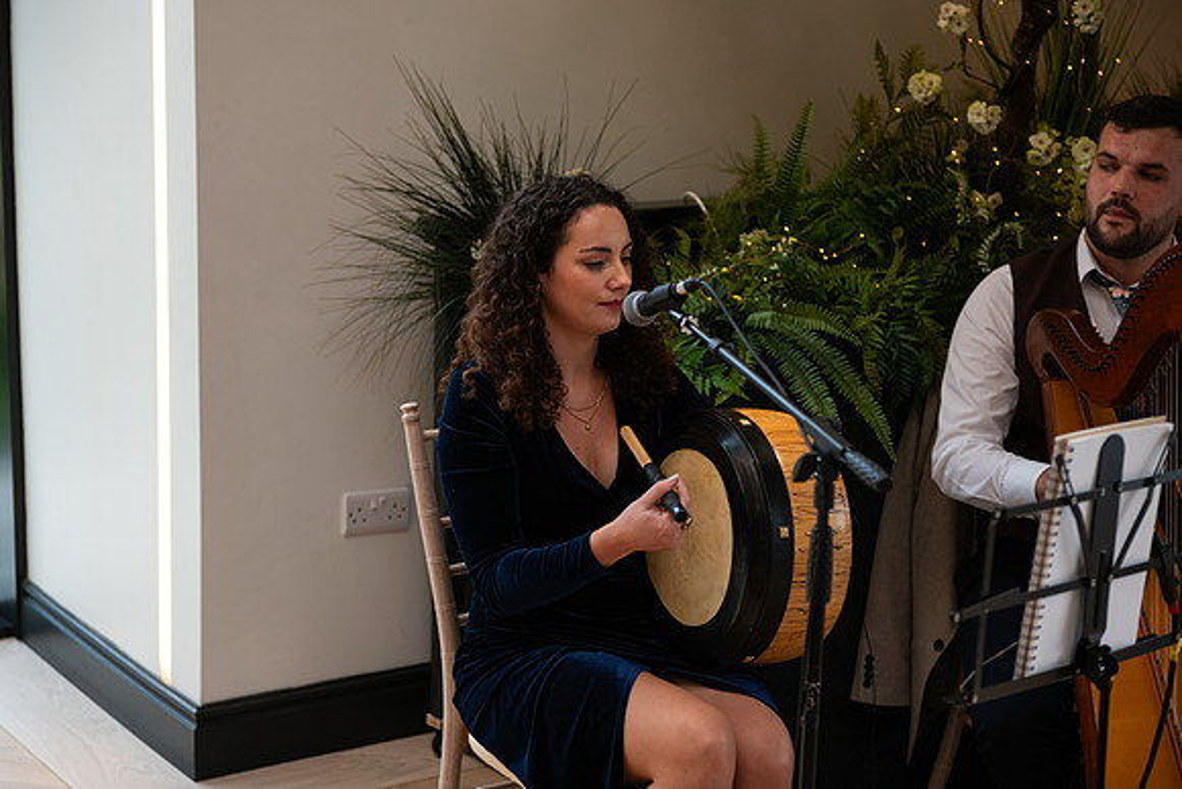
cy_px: 394
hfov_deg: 28.8
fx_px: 2299
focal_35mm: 70
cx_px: 591
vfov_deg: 19.5
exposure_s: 1/160
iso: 640
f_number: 3.5
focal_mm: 70
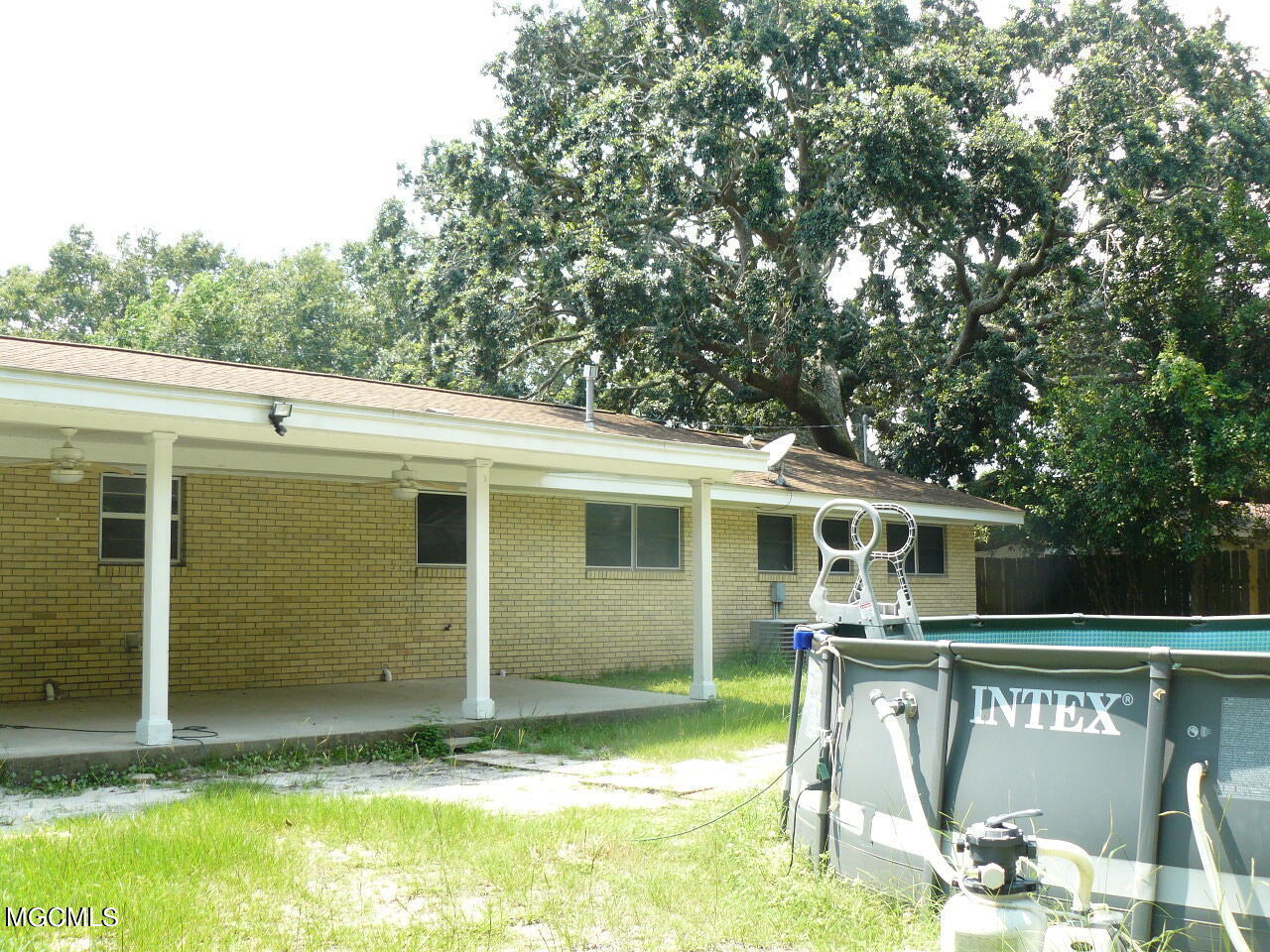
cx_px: 635
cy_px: 476
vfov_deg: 39.7
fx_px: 1321
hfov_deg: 51.4
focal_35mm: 36
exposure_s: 1/160
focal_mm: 6
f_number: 4
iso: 100
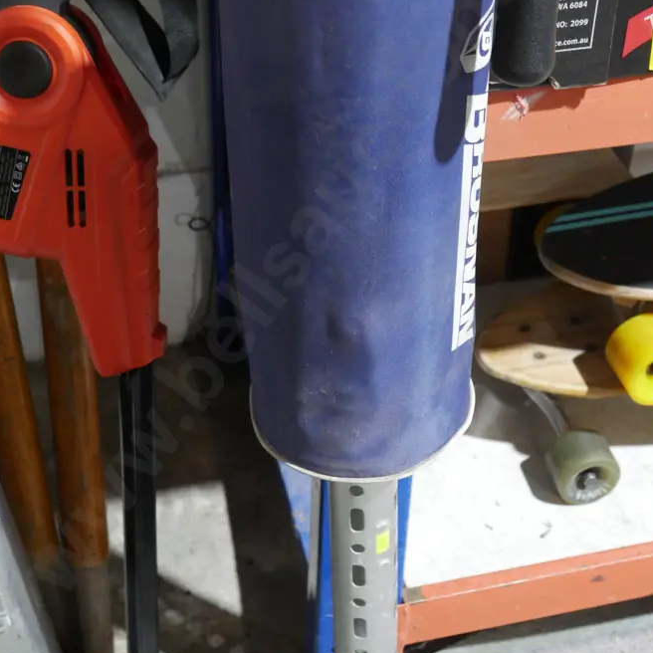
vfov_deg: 29.2
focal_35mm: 58
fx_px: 1238
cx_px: 349
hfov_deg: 29.5
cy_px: 180
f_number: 4.6
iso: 2000
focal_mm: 21
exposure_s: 1/60
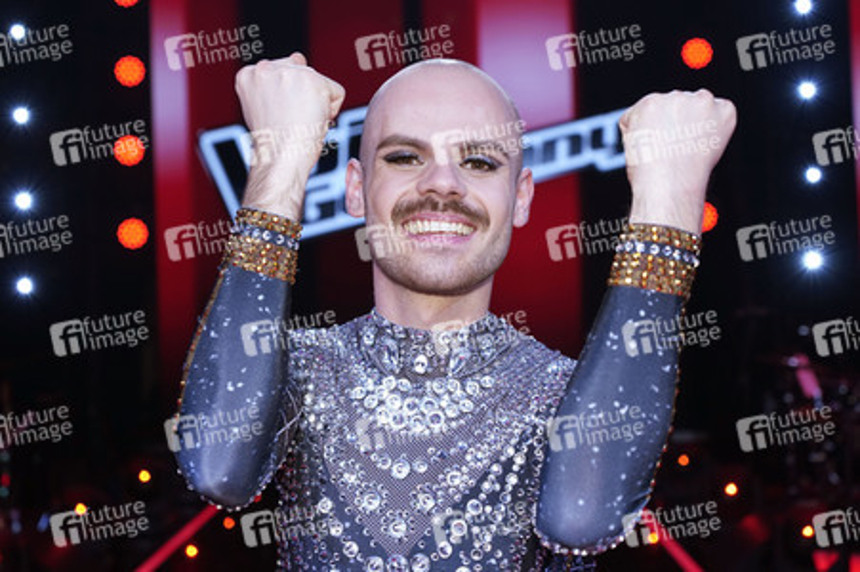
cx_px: 430
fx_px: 1122
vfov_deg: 28.6
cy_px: 286
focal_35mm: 47
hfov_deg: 41.9
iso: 1600
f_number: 4.5
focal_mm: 47
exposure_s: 1/125
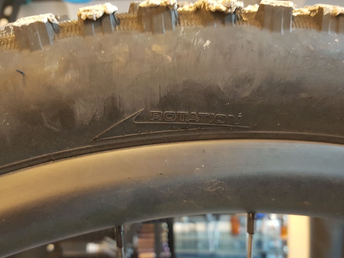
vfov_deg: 45.3
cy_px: 150
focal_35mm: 31
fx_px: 308
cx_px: 184
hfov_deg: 58.3
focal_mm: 4.2
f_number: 1.7
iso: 400
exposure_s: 1/10
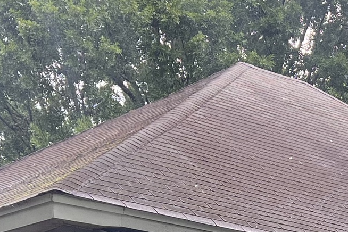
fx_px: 1228
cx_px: 427
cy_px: 358
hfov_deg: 15.5
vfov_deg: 10.4
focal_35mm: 127
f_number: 1.5
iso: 40
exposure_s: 1/261
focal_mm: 5.7
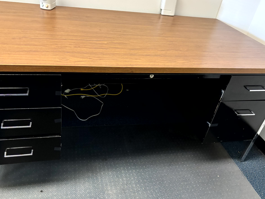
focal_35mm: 31
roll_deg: -8.6
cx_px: 125
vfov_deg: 45.4
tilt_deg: -30.5
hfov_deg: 58.3
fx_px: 237
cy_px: 91
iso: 500
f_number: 1.6
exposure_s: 1/40
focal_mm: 5.96
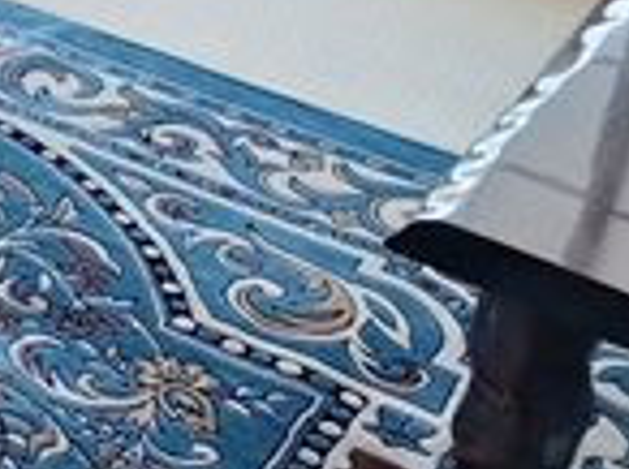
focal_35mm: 101
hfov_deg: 15.0
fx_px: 1832
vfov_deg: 13.6
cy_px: -271
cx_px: -702
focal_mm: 5.54
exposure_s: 1/50
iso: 100
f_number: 1.8
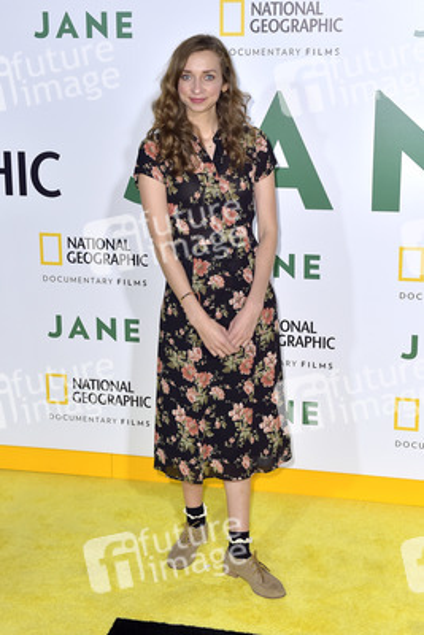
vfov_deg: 41.1
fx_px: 847
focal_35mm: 48
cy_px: 318
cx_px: 212
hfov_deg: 28.1
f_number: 6.3
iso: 500
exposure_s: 1/320
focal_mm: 48
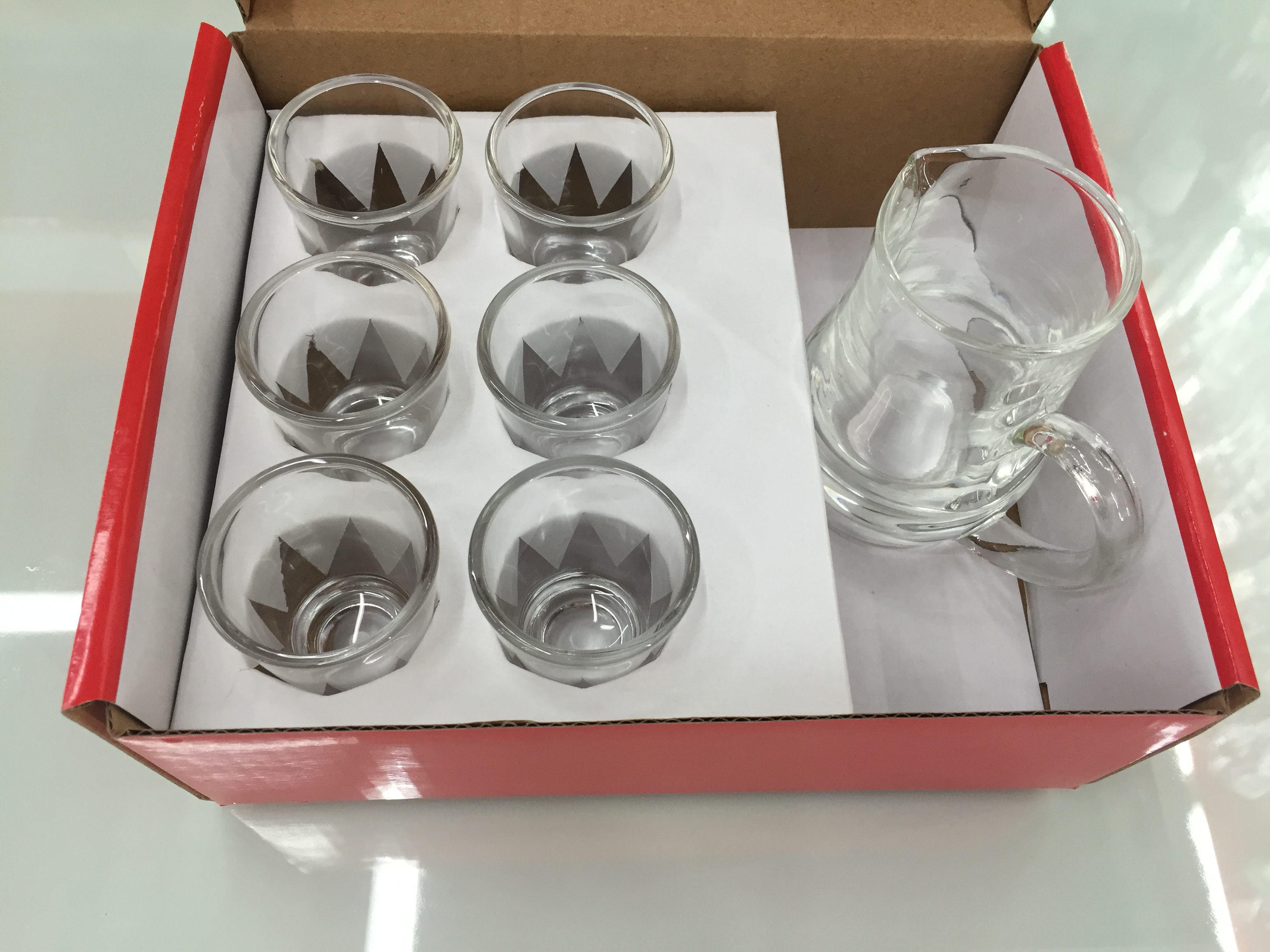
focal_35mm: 29
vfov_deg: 48.2
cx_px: 635
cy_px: 476
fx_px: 1064
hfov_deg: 61.7
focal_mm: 4.15
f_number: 2.2
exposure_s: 1/33
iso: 50
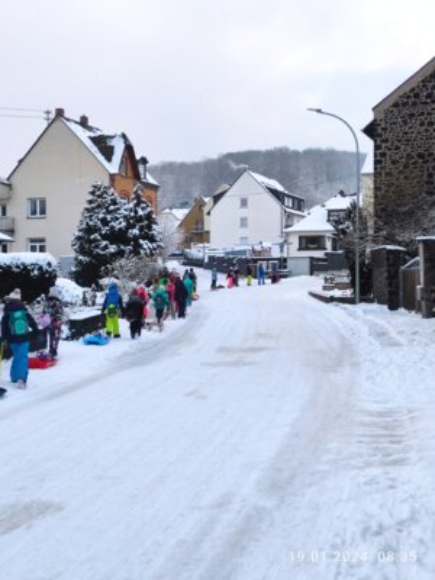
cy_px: 290
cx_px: 218
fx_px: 419
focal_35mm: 25
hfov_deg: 54.9
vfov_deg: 69.4
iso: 170
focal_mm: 5.43
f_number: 1.89
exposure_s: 1/100
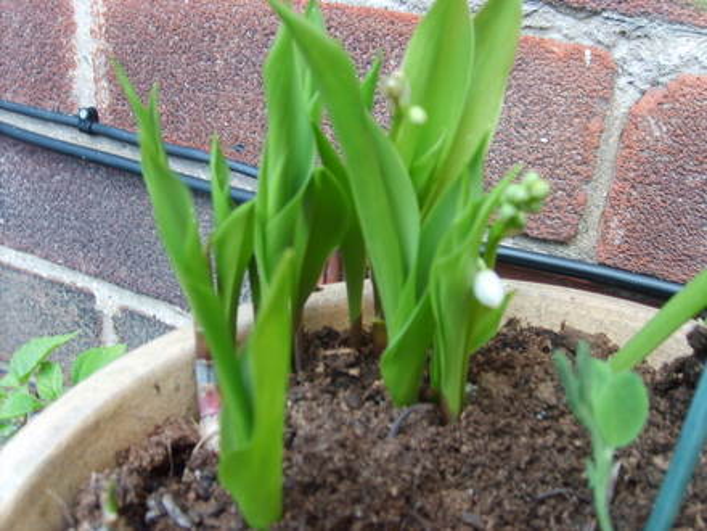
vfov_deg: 40.7
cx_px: 354
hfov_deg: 52.6
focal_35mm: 35
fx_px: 715
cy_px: 266
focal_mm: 5.8
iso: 66
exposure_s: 1/30
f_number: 2.8
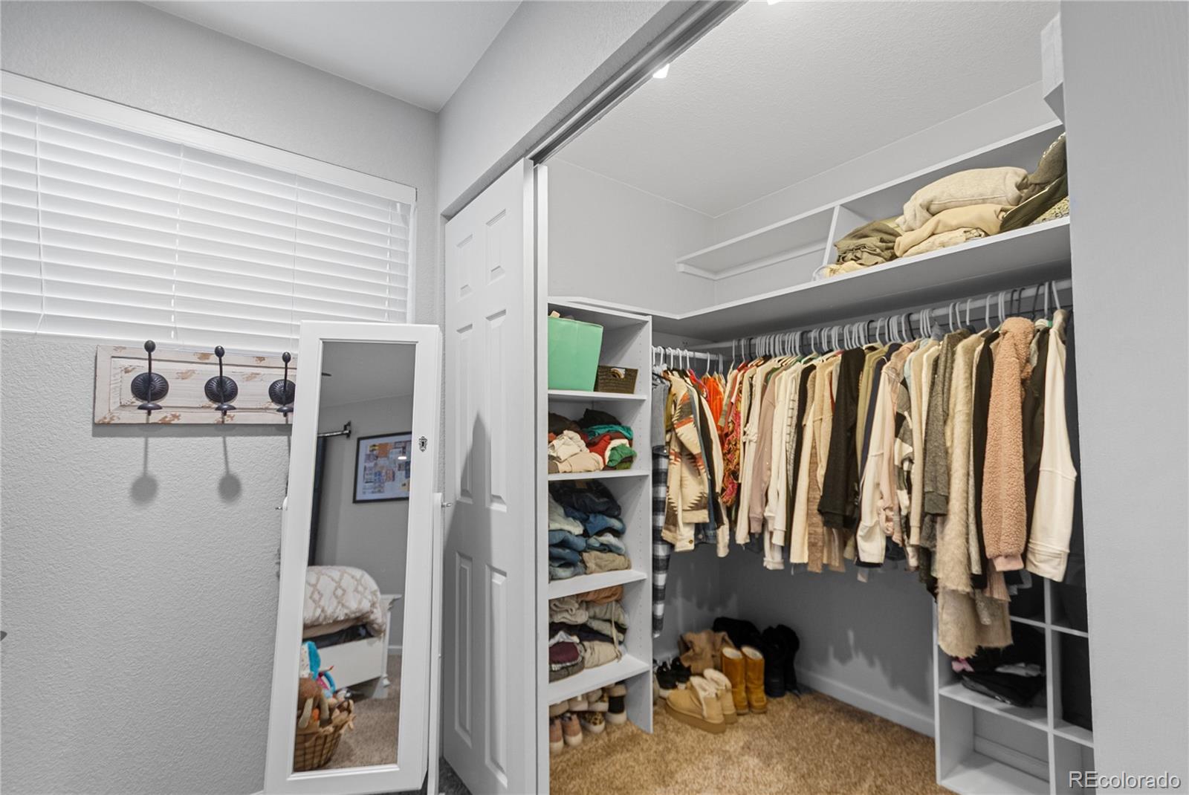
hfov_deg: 100.3
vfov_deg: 77.4
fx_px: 496
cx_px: 594
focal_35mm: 15
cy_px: 398
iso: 200
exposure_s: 1/2.5
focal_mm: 10
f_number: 3.5
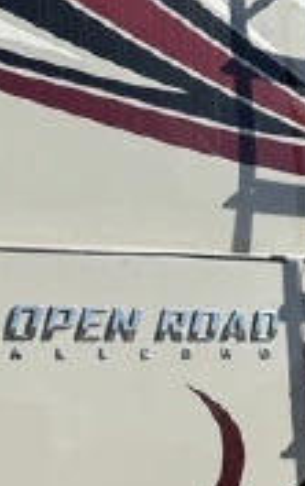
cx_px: -206
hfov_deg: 10.8
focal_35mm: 115
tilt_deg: +5.3
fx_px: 1526
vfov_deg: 18.0
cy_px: 338
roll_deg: +0.7
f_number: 1.78
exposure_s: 1/7353
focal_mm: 6.76
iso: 80
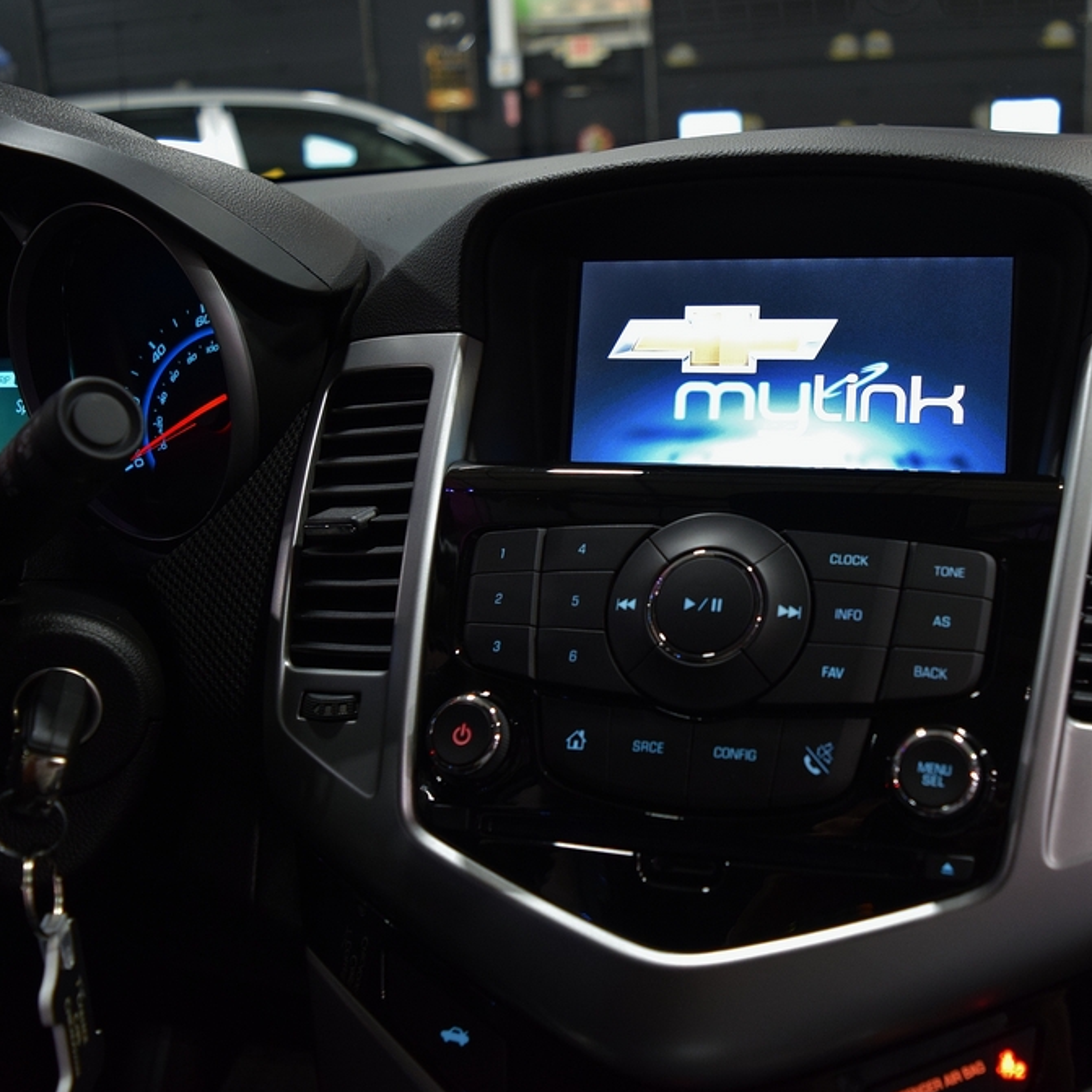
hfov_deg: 46.6
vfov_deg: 47.2
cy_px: 546
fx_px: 1249
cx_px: 710
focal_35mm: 35
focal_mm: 18
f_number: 3.5
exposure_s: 1/60
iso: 1100
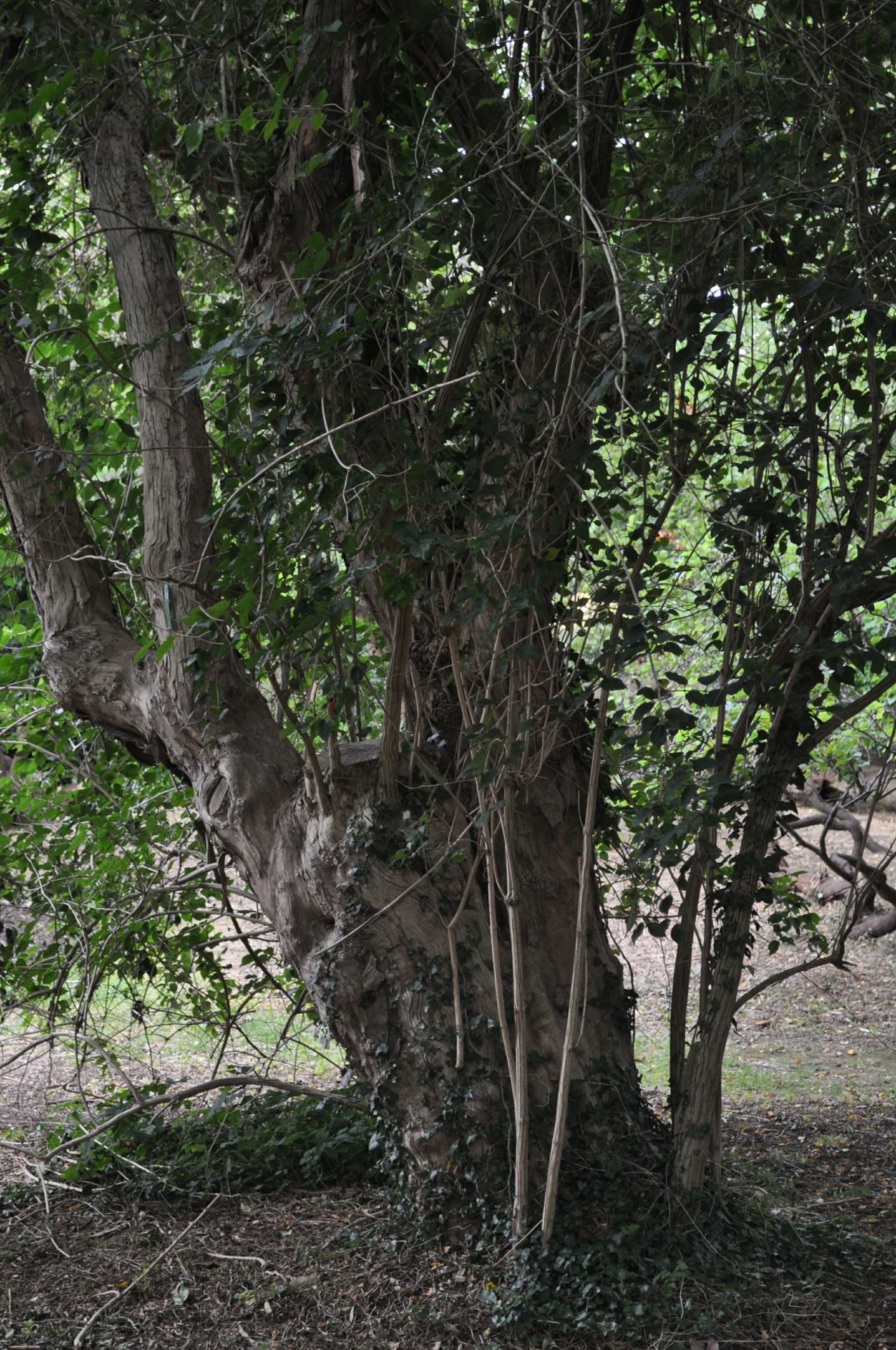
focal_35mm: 63
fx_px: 2358
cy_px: 675
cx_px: 448
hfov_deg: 21.5
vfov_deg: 31.9
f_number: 5.3
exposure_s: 1/60
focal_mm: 42
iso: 560
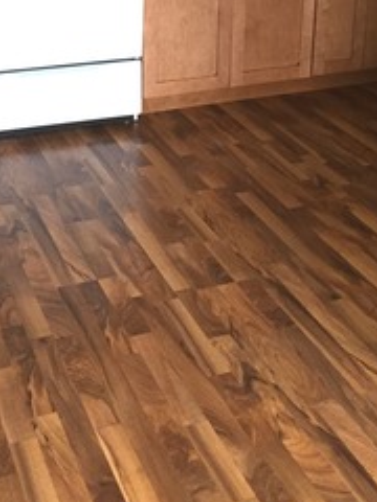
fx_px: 842
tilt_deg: -15.3
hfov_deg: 25.2
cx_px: 157
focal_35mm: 58
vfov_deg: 31.4
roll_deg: -1.2
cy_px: 31
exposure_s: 1/30
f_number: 2.2
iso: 50
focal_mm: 4.15
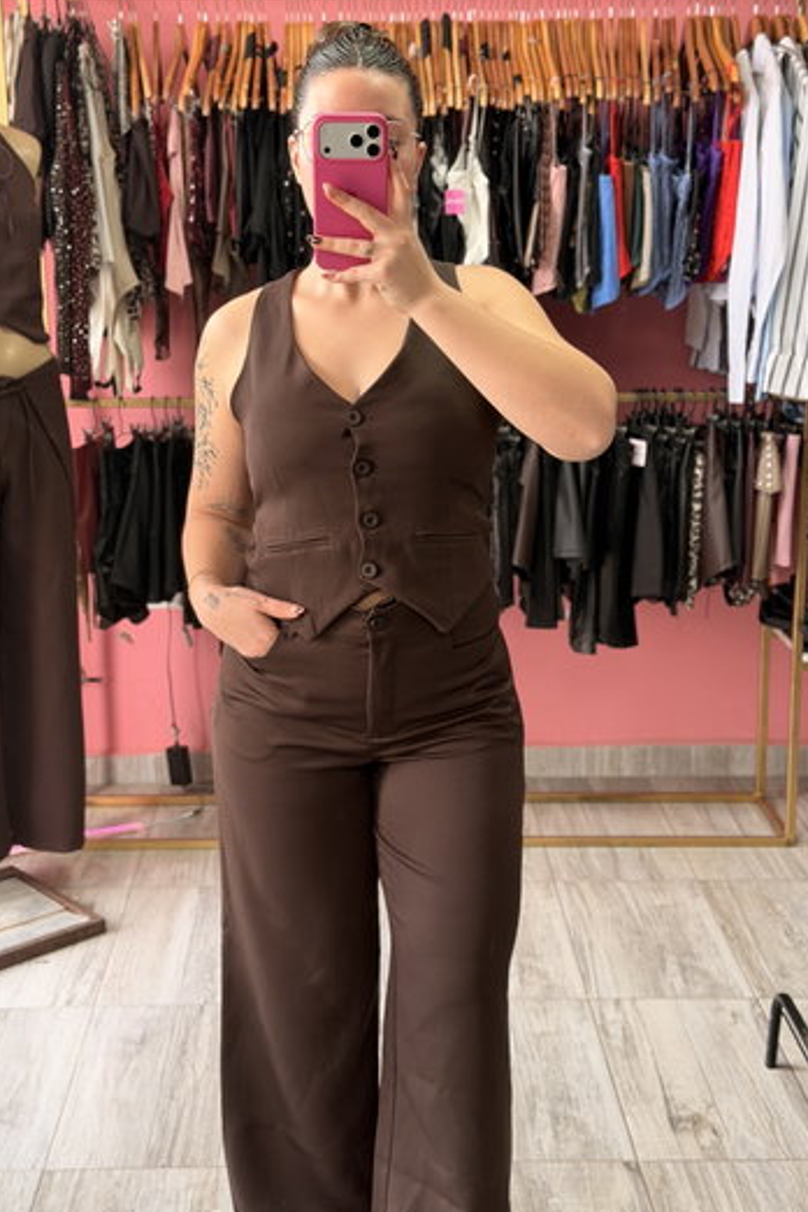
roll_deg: +0.3
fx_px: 1717
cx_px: 378
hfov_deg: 26.5
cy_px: 603
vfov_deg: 38.9
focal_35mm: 51
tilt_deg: -15.0
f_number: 1.78
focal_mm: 6.76
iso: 100
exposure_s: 1/105
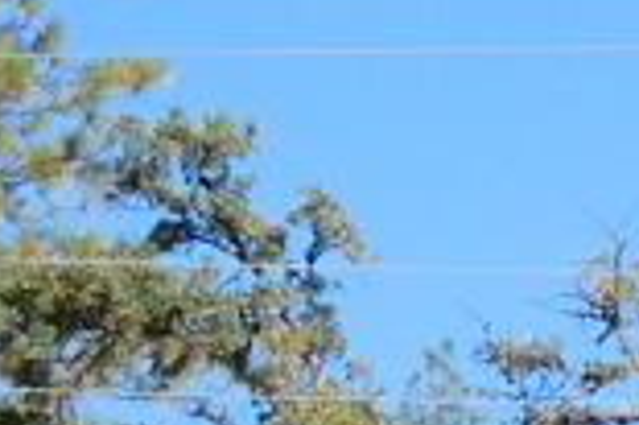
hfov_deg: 5.5
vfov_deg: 3.7
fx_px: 6348
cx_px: 1725
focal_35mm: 358
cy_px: 1312
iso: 125
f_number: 4.1
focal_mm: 8.9
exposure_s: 1/640
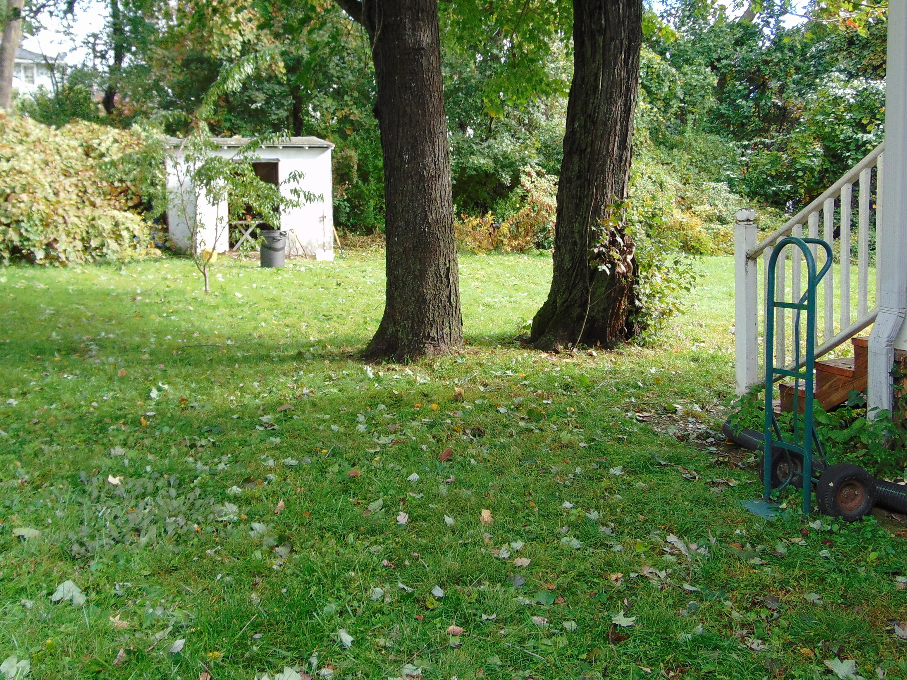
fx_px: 917
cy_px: 278
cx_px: 448
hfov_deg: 52.6
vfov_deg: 40.6
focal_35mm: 35
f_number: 3
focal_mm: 4.5
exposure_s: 1/160
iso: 80
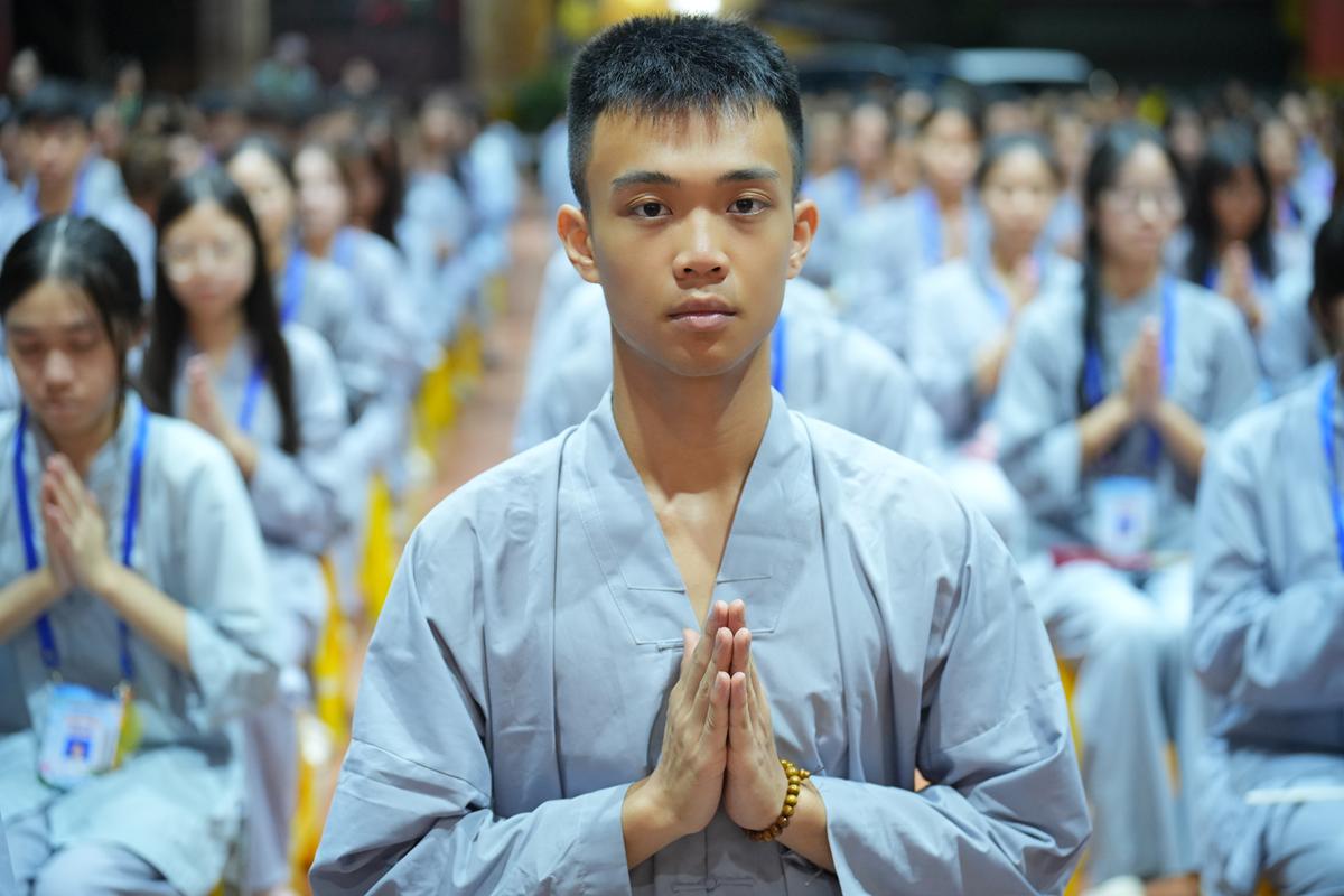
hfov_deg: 28.8
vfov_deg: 19.5
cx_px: 672
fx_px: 2613
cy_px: 448
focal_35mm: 70
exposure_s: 1/100
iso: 2500
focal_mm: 70
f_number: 2.8
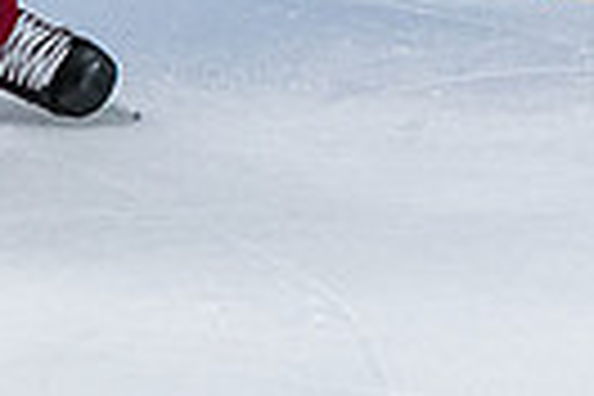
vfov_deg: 1.6
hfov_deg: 2.4
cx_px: -583
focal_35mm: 842
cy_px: -134
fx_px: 13892
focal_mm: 70
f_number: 3.5
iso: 2500
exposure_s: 1/800
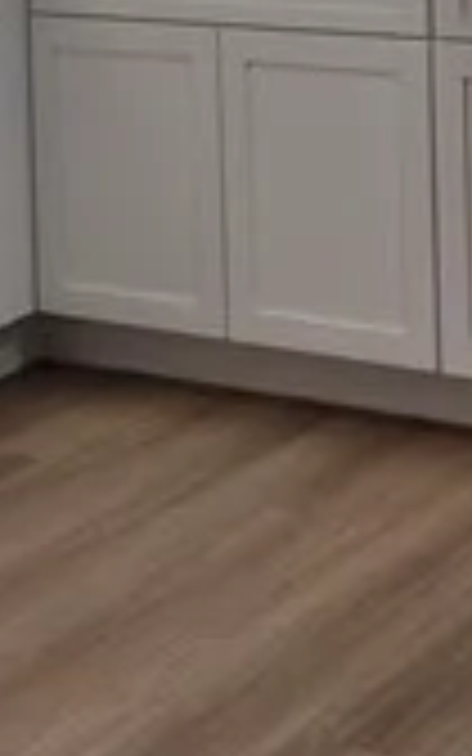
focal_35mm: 84
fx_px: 1729
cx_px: 773
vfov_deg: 22.1
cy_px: -234
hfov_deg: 14.2
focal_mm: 2.2
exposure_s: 1/120
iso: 80
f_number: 1.9
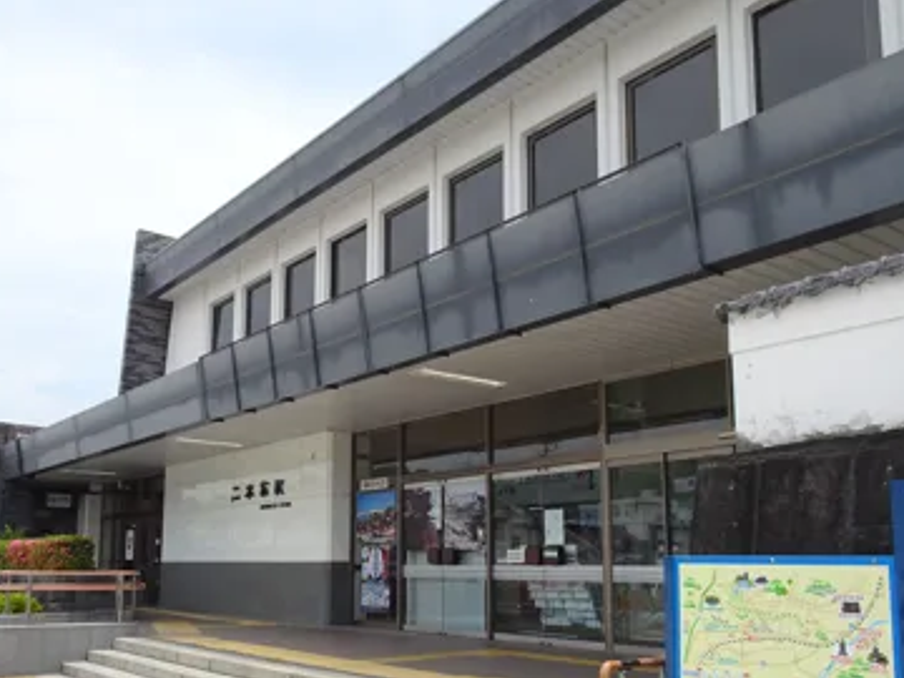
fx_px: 836
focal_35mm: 32
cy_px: 449
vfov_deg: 43.6
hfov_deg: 56.5
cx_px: 377
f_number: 3.5
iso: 80
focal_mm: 4.1
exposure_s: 1/640
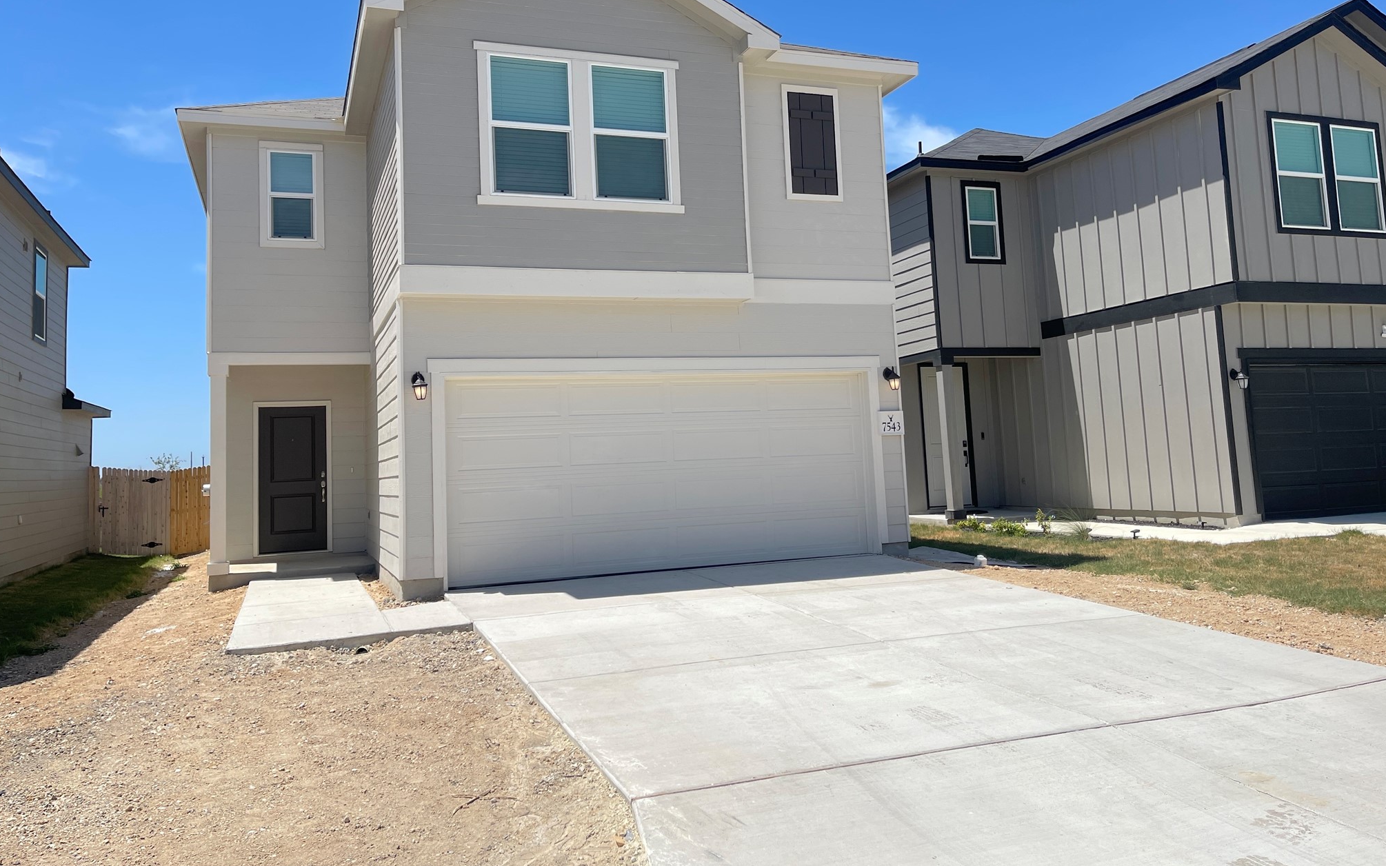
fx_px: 1020
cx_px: 687
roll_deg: +2.2
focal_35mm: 27
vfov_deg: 45.8
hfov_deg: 68.4
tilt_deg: +5.8
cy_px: 349
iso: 32
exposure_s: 1/5917
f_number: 1.6
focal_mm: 5.1
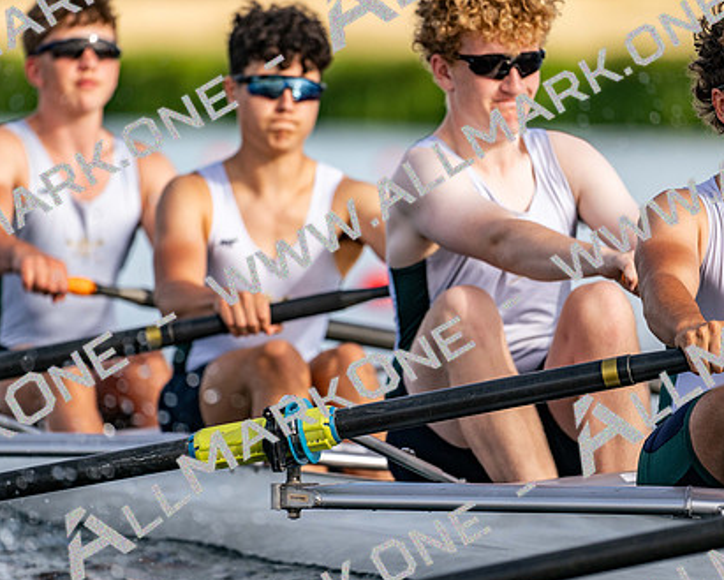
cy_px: 311
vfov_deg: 2.9
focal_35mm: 530
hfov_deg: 3.7
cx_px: 423
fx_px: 11359
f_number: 4.5
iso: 360
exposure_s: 1/2500
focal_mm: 400
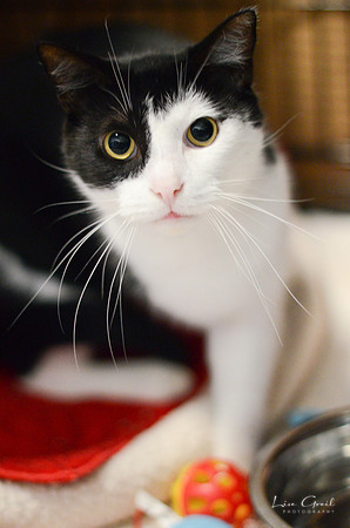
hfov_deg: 18.1
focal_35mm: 75
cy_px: 264
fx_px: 1099
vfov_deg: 27.0
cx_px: 175
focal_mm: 50
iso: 2500
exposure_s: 1/125
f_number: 1.8
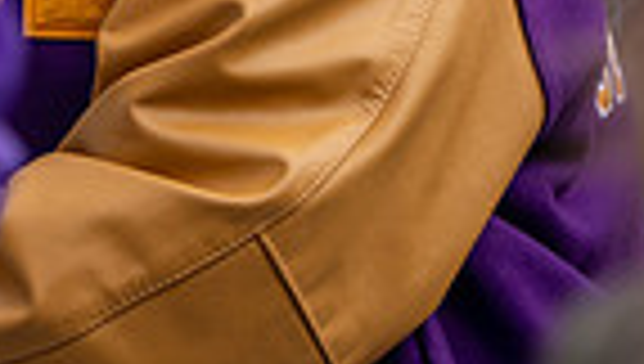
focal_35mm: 433
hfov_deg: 5.0
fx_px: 7407
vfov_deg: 2.8
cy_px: -443
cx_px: -50
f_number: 3.5
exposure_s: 1/320
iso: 160
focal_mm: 102
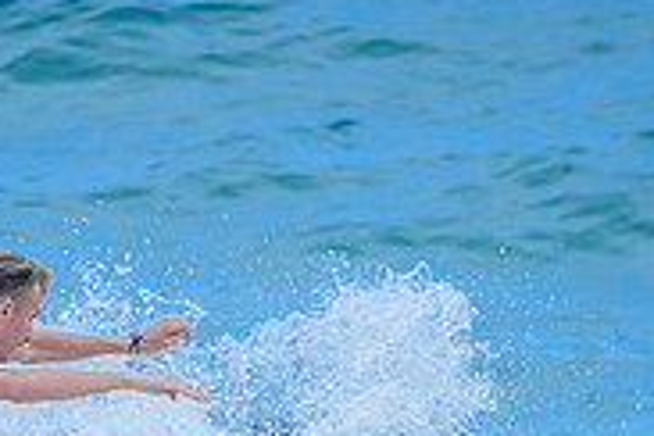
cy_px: 725
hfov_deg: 0.6
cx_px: 102
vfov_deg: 0.4
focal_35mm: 3485
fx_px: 63306
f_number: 6.3
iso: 500
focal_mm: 800
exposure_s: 1/3200
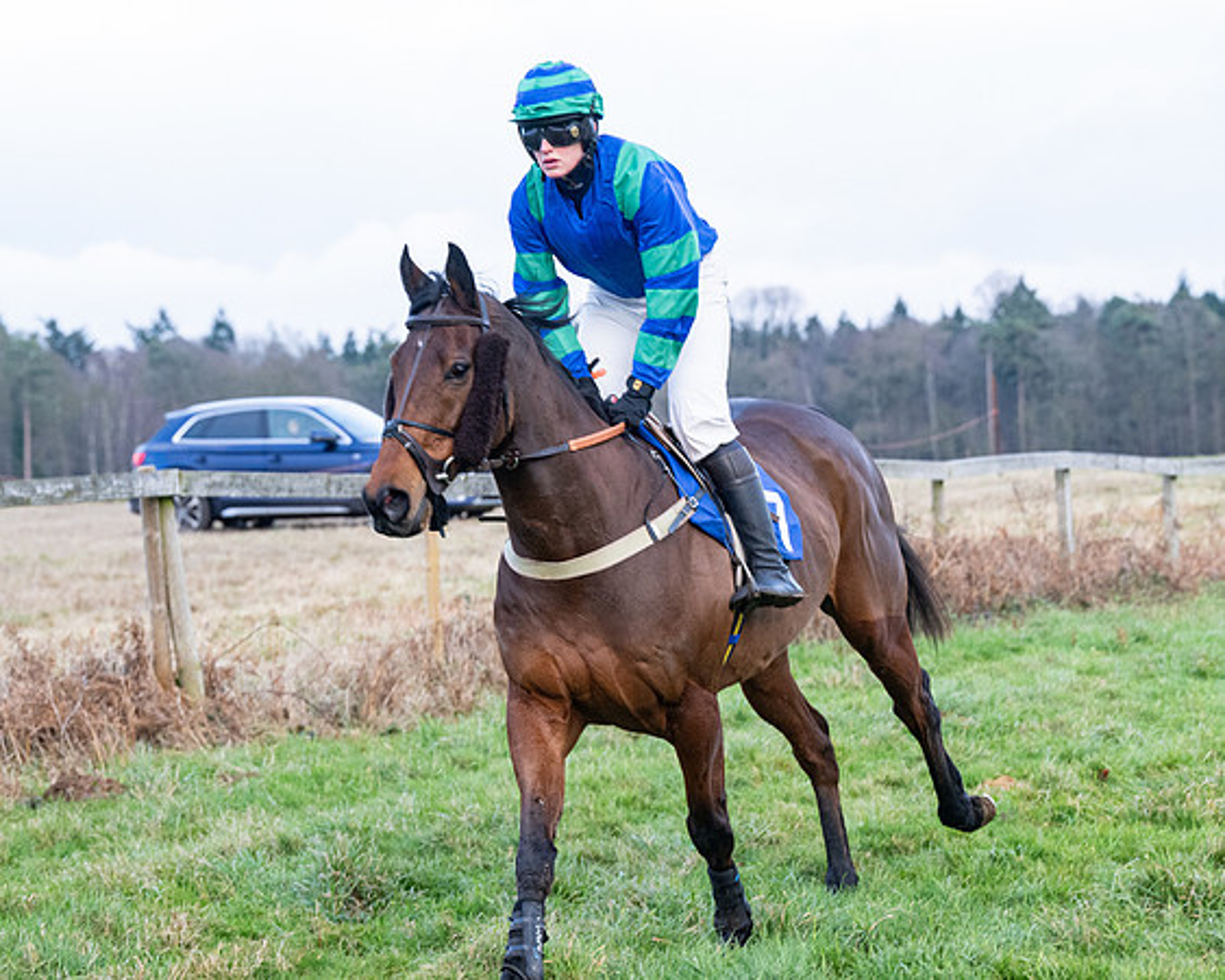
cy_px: 490
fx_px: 4573
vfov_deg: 12.2
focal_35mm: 126
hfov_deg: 15.3
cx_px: 612
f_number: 4
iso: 1000
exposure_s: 1/400
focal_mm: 75
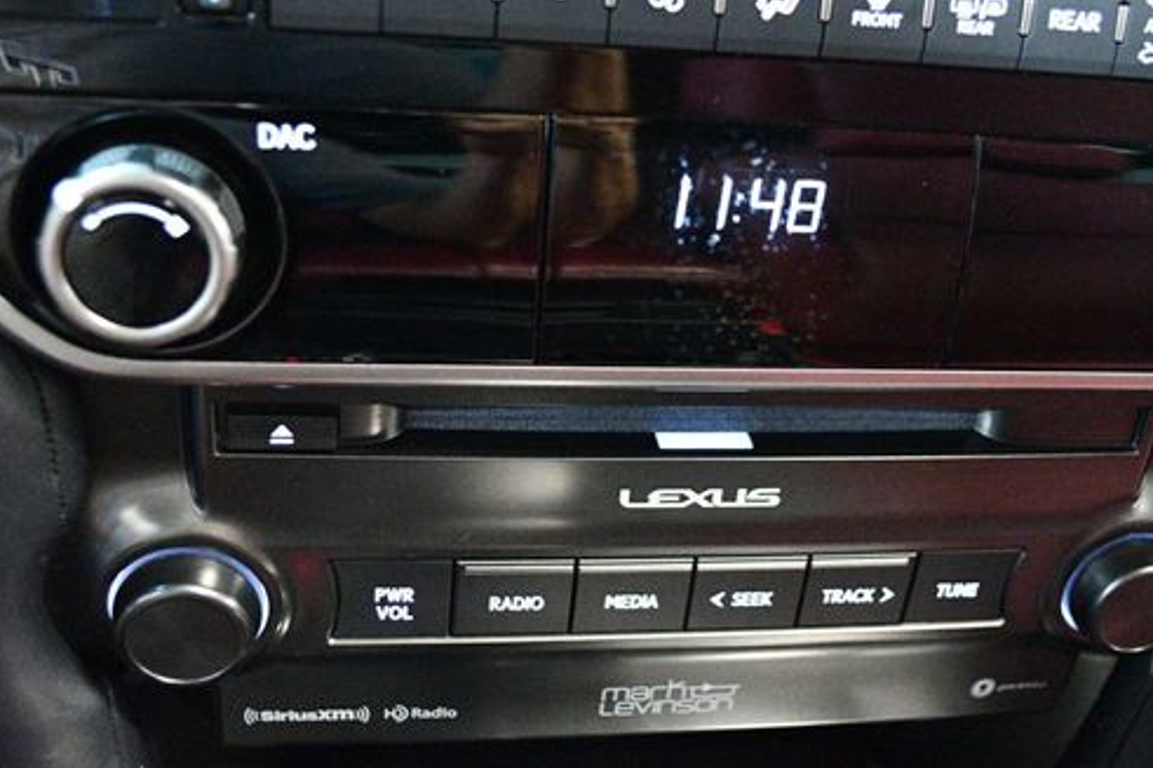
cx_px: 679
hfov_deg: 45.3
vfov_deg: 31.1
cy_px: 312
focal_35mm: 43
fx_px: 1377
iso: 12800
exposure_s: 1/25
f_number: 4
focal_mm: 22
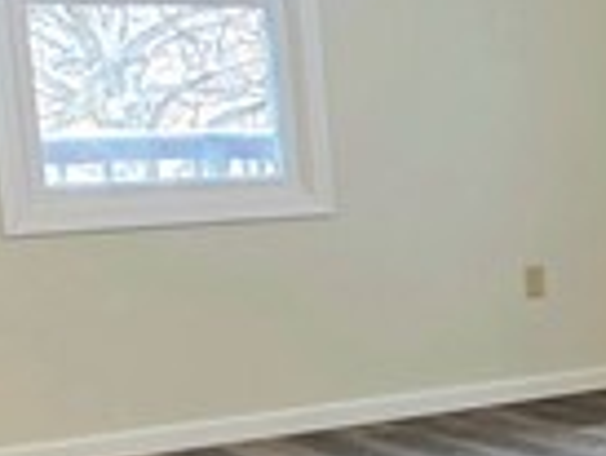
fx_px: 1700
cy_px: 398
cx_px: 1057
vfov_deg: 15.1
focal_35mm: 97
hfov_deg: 17.0
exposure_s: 1/120
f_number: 1.9
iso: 250
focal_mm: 2.2
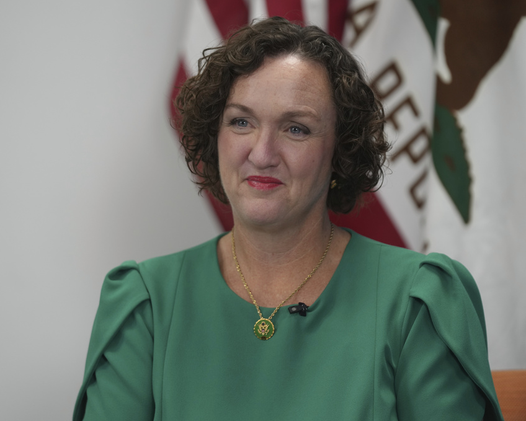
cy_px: 211
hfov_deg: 11.9
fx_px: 2523
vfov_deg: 9.5
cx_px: 229
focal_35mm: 162
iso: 800
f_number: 2.8
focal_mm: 143
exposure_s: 1/200
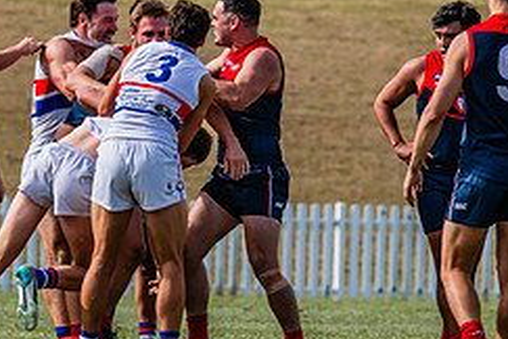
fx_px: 14519
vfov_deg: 1.3
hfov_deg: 2.0
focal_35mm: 1029
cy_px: 120
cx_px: 29
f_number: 8
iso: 800
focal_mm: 420
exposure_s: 1/2000
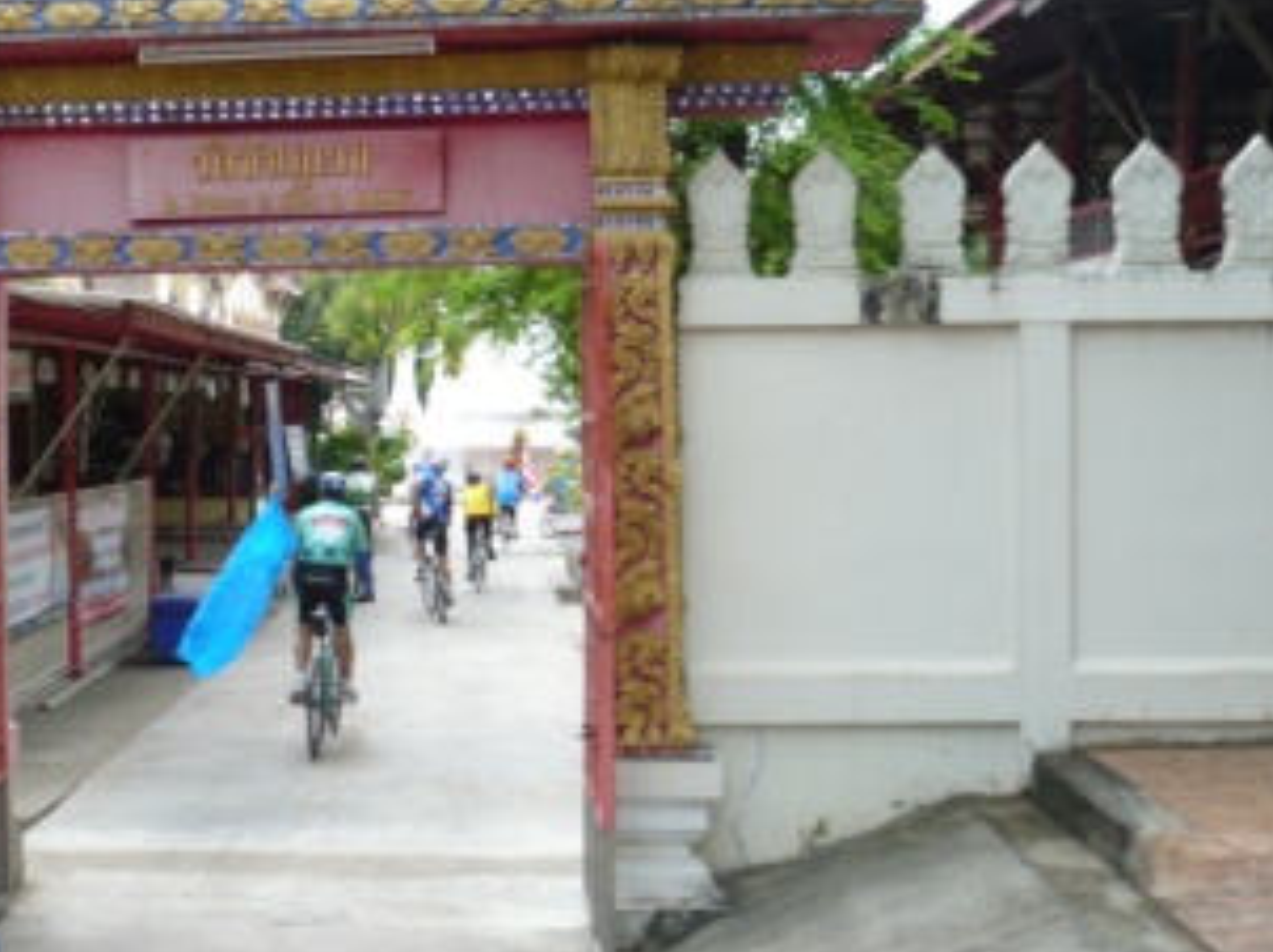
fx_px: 1911
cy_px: 425
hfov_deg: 36.1
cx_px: 346
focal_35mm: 52
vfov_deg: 28.0
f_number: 2.8
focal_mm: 5.8
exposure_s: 1/320
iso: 100
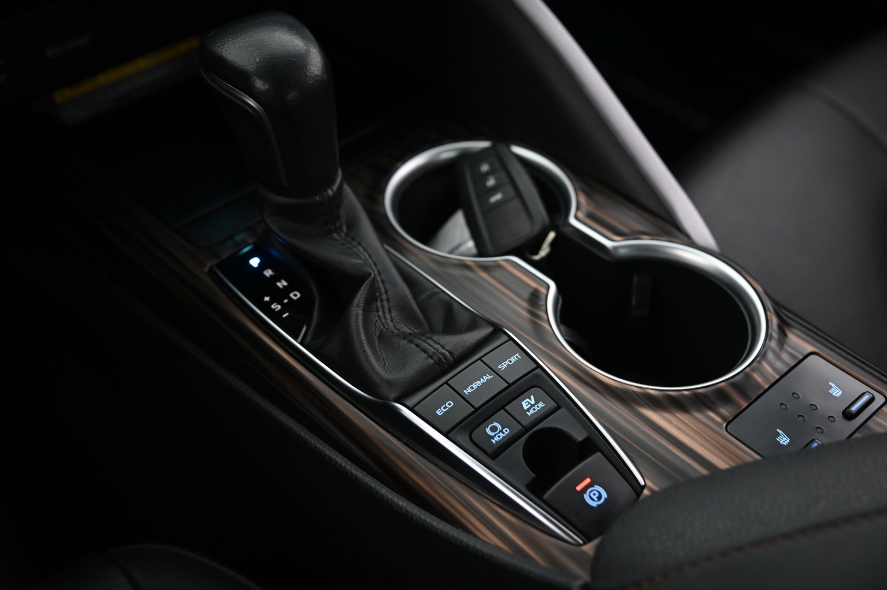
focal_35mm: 46
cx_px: 444
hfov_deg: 42.8
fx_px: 1132
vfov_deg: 29.2
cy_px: 295
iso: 2000
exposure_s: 1/20
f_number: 4
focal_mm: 46
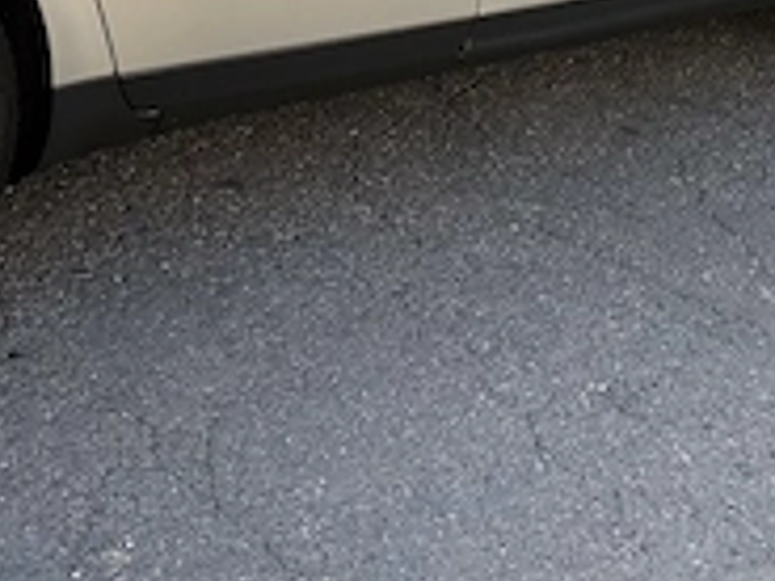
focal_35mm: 85
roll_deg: -3.4
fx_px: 1903
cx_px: 34
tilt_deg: -13.1
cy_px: -320
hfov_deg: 22.3
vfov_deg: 15.8
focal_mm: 4.25
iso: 25
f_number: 1.8
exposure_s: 1/426
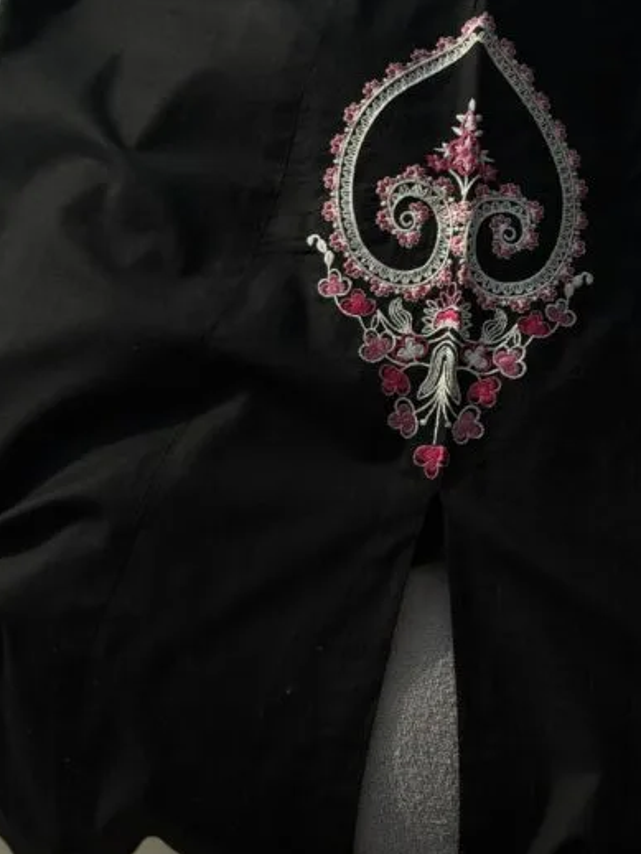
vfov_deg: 30.7
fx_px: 1554
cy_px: 394
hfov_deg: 23.2
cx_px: 409
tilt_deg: -67.8
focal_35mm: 63
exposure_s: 1/1608
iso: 64
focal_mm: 6.76
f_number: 1.78
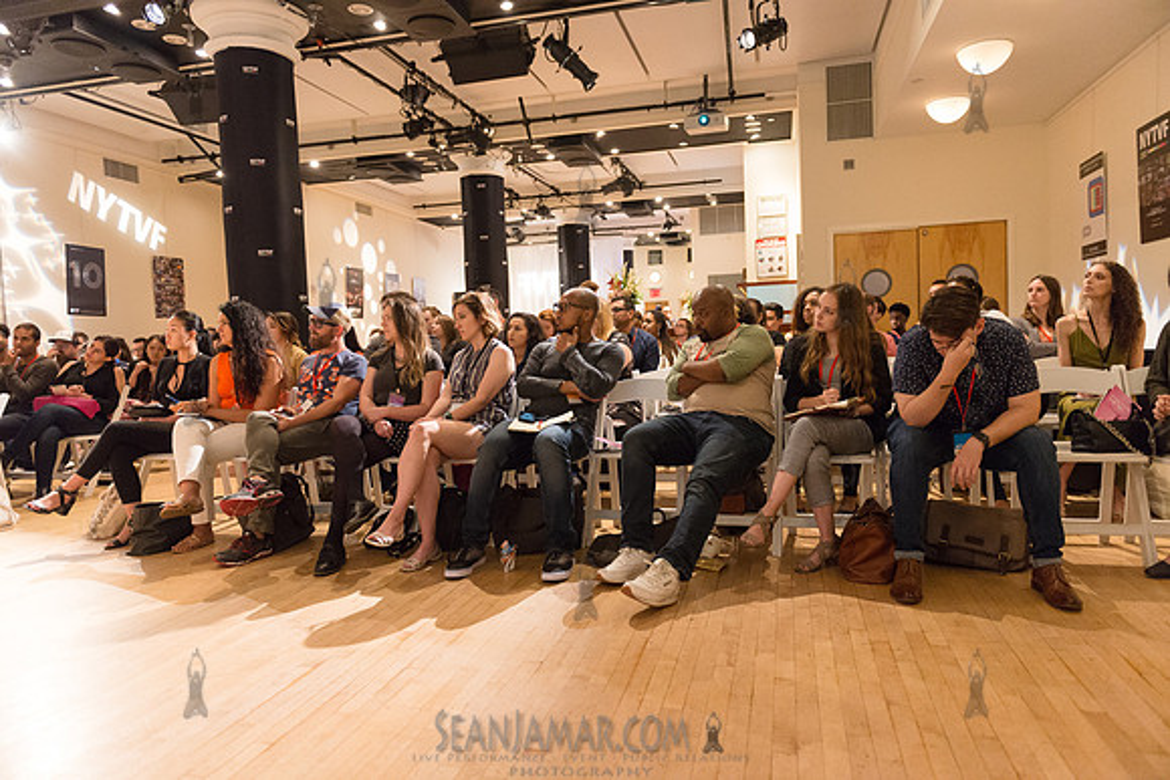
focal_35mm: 24
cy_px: 390
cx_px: 585
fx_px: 780
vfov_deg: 53.2
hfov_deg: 73.7
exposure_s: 1/200
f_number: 2.8
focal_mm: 24
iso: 4000
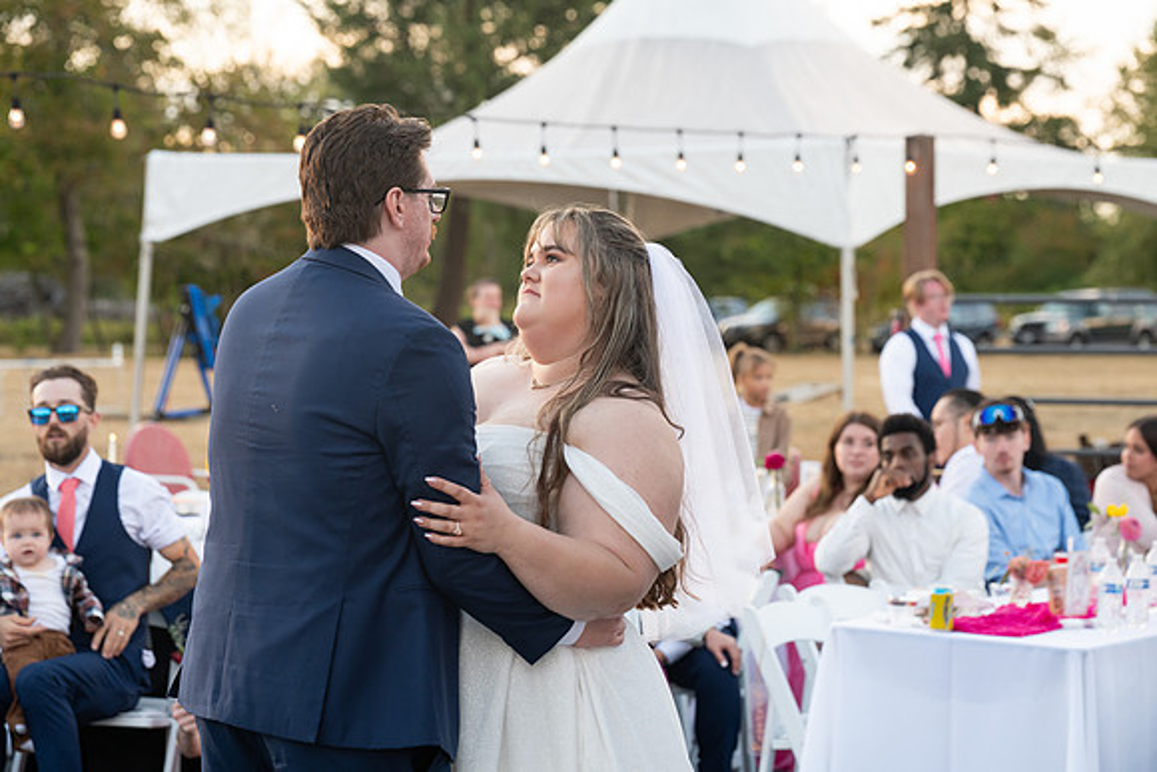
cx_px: 578
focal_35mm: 110
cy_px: 386
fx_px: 3536
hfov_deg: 18.6
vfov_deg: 12.5
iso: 800
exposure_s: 1/160
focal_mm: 110
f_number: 5.6
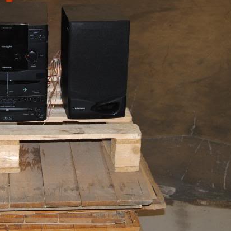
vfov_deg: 18.3
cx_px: 32
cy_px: 106
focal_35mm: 95
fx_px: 717
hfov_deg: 18.1
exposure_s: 1/60
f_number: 4.2
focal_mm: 30
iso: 200
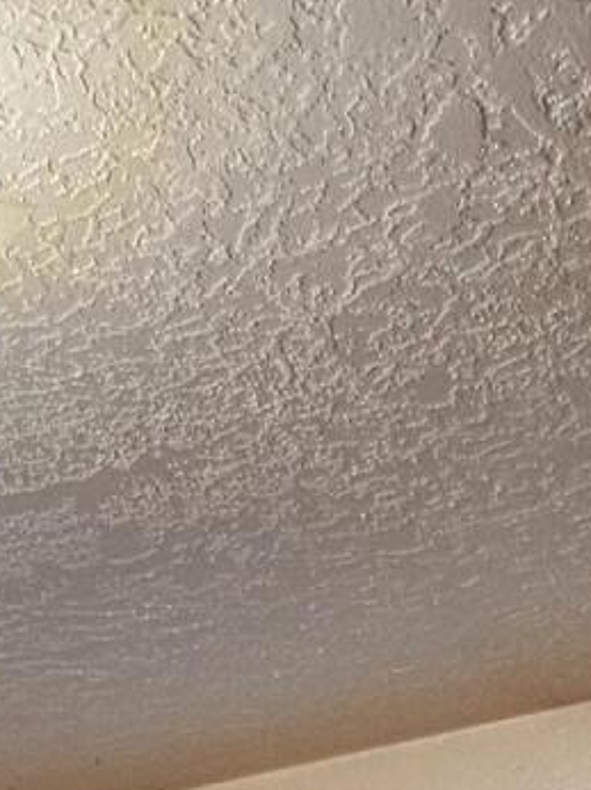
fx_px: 3031
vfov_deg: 11.2
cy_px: 2158
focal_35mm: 133
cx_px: -73
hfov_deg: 11.0
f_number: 1.8
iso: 320
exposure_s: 1/120
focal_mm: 5.4
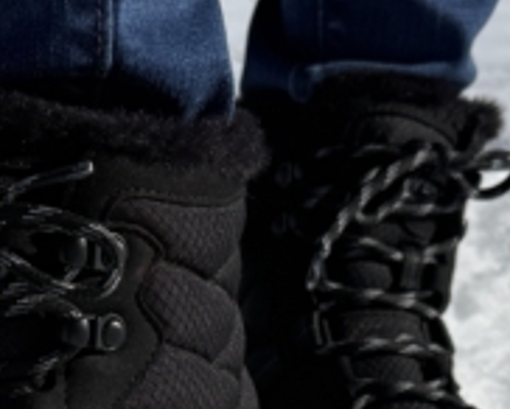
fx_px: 1360
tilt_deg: -23.7
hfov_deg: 21.0
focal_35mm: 90
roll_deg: -0.2
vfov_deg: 16.3
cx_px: 118
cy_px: 508
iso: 80
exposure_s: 1/14286
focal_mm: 6.76
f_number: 1.78
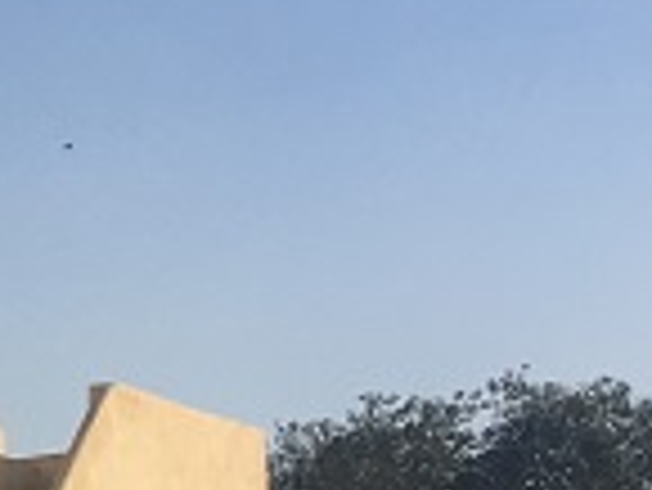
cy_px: 766
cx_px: -1023
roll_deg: +1.1
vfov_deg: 7.0
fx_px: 3959
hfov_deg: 8.4
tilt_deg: +10.8
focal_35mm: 210
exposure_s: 1/2331
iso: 25
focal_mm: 4.15
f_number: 2.2
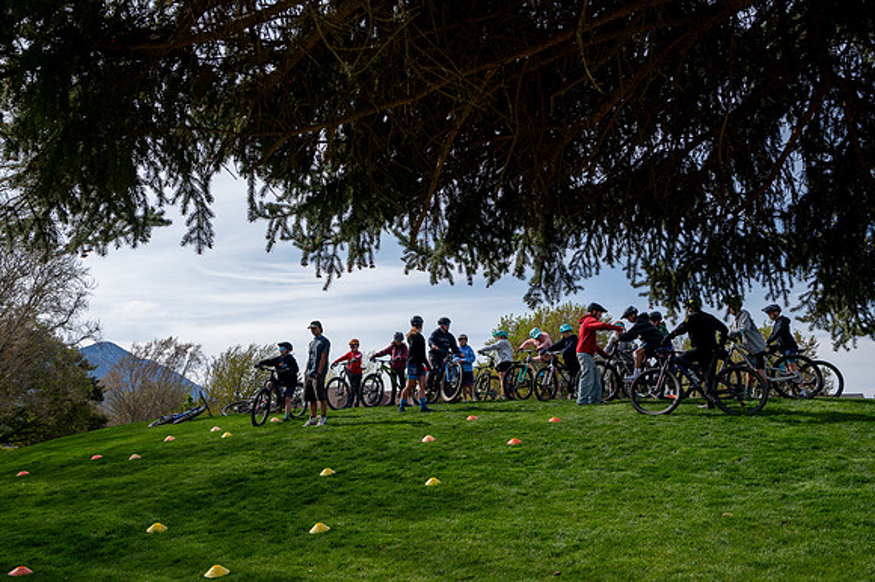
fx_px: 874
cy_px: 291
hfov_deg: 53.2
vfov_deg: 36.8
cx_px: 438
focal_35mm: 36
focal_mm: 36
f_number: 8
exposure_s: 1/400
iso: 200
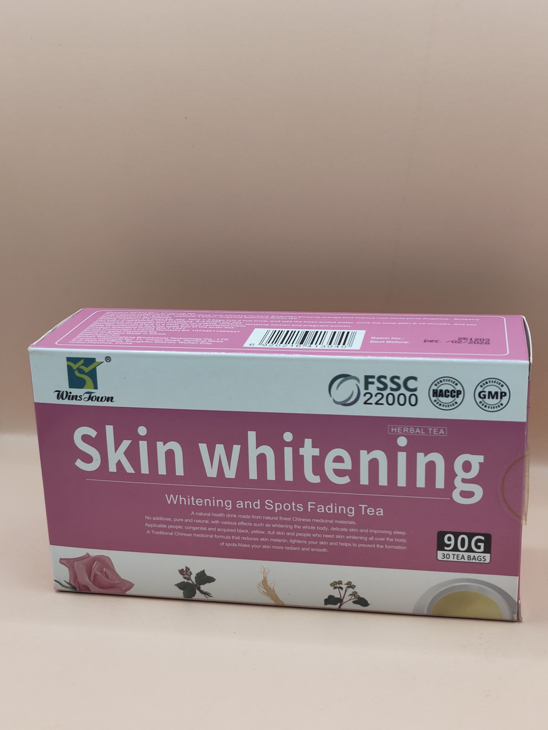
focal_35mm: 50
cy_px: 365
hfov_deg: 29.1
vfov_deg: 38.2
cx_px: 274
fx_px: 1055
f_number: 1.88
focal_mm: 5.56
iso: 128
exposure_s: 1/100
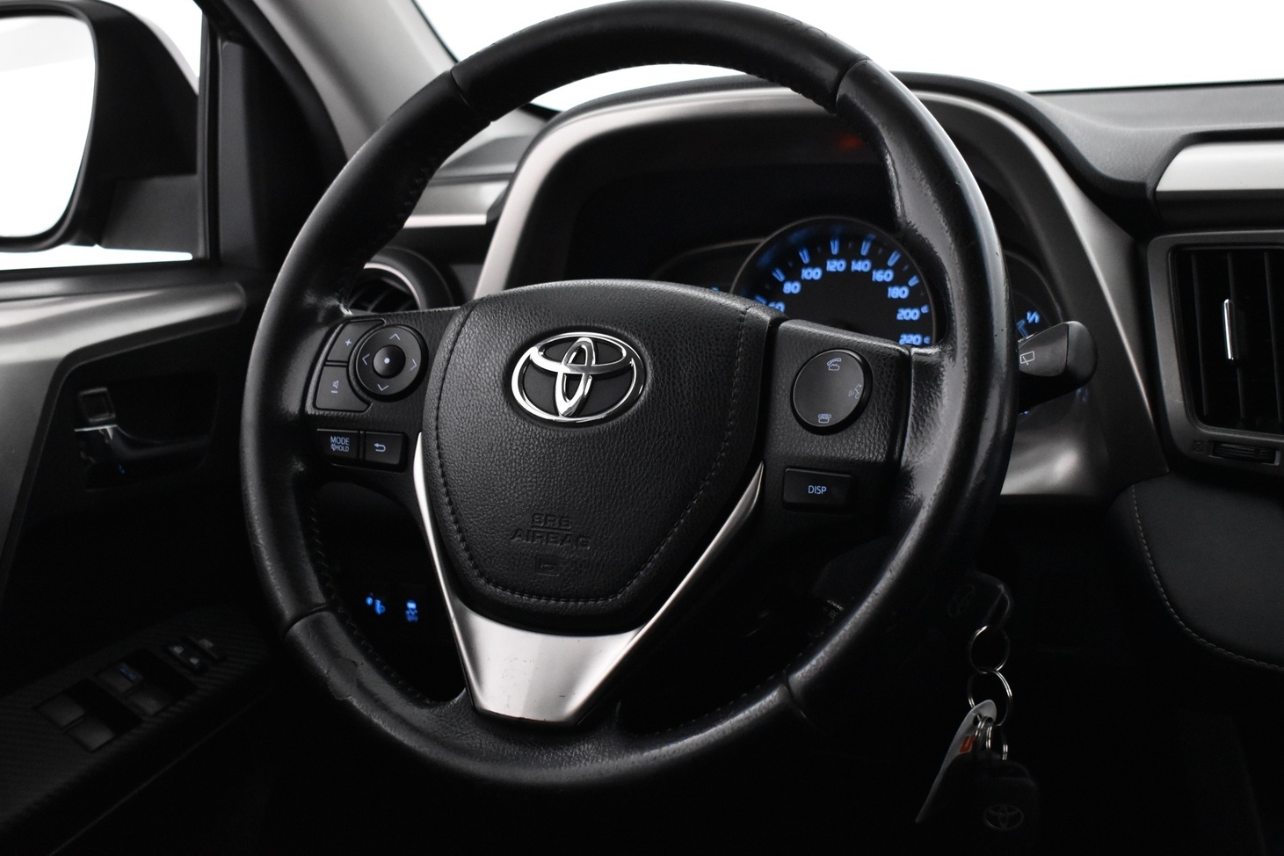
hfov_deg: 38.5
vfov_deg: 26.2
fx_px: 1839
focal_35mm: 52
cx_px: 636
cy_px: 407
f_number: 4.2
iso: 3200
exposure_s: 1/50
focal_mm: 31
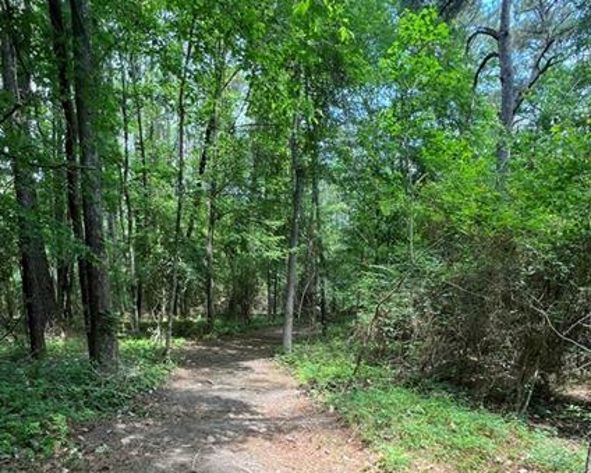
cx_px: 256
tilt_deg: -7.7
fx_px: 402
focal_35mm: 23
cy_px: 370
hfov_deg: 72.3
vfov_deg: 56.9
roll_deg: -0.7
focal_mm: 1.57
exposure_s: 1/125
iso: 32
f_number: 1.8
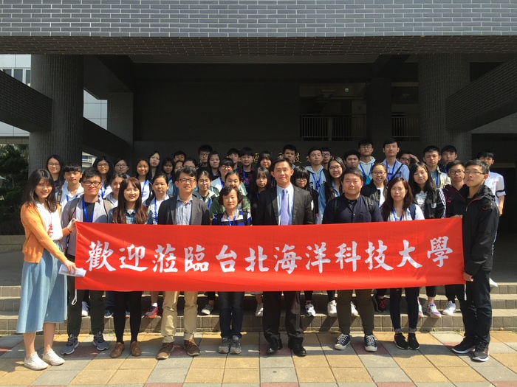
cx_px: 258
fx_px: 433
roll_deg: +0.0
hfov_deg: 61.7
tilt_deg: +4.0
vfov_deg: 48.2
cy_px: 194
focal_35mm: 29
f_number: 2.2
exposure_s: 1/761
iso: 25
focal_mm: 4.15
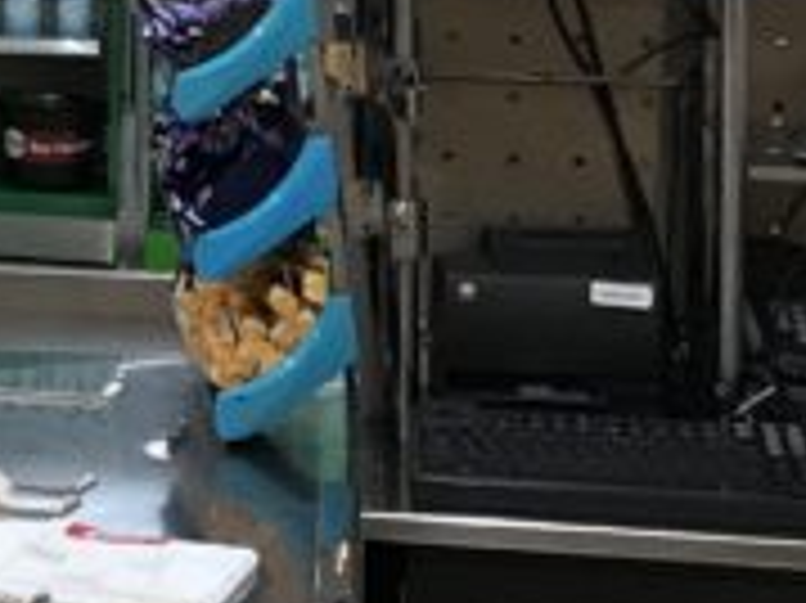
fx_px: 3723
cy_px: -198
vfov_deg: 9.1
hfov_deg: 11.0
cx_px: -901
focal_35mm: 160
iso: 25
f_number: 1.8
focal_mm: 3.99
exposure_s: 1/40
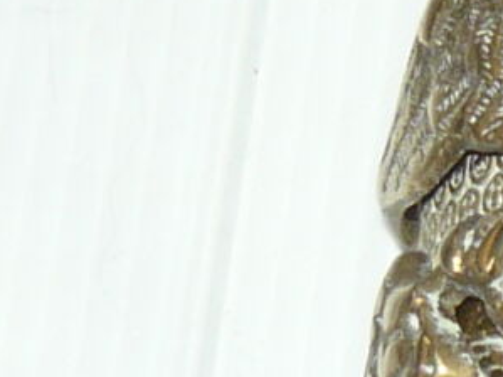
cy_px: 353
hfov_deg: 6.8
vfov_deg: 5.2
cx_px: 910
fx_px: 4125
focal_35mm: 284
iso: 100
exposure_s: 1/30
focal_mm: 5.5
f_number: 2.8
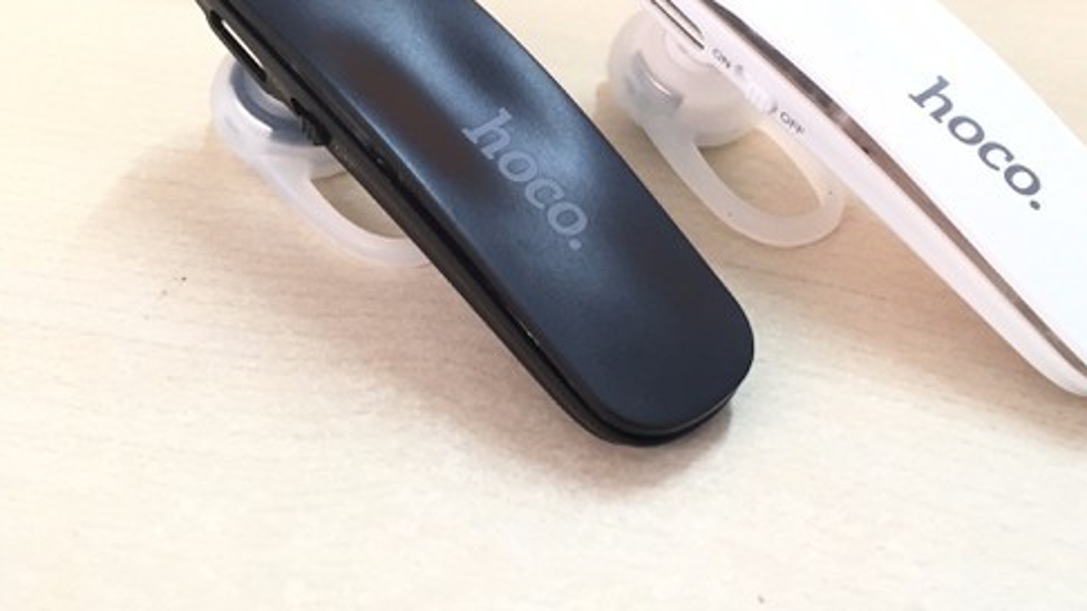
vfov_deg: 22.9
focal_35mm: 52
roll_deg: -3.7
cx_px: 546
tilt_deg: -39.7
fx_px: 1498
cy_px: 188
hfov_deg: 39.9
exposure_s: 1/33
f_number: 2.2
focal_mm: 4.15
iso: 100
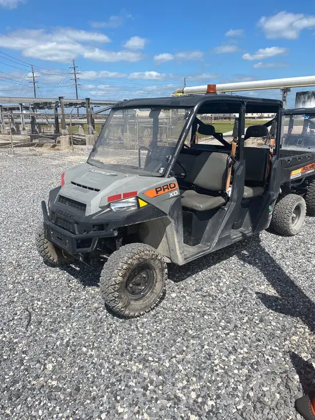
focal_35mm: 26
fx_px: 315
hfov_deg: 53.1
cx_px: 158
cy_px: 210
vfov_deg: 67.3
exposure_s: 1/4115
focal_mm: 4.25
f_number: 1.8
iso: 32
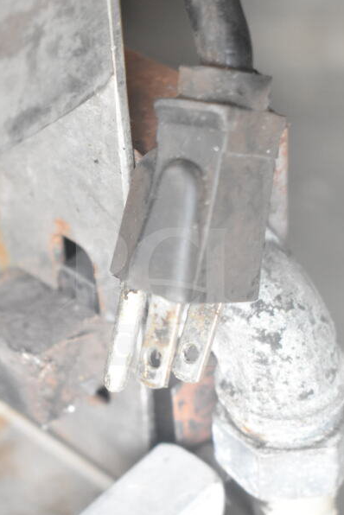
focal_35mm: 92
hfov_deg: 14.9
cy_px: 296
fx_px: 1317
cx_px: 150
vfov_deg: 22.1
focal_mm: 40
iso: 2800
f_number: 4.8
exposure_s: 1/60
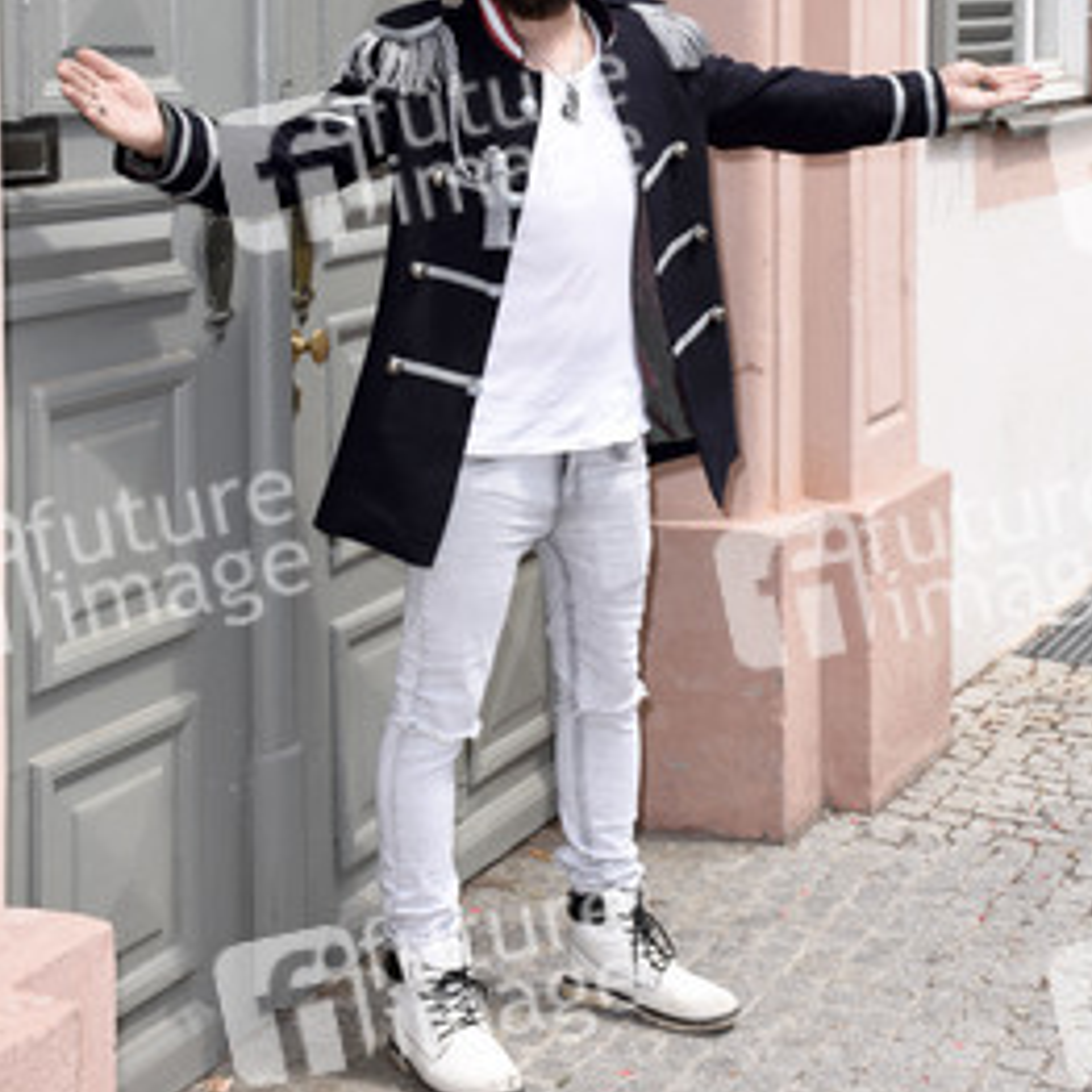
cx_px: 550
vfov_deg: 26.0
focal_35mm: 66
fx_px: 2356
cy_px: 363
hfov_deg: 26.1
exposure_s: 1/160
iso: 100
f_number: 6.3
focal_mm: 34
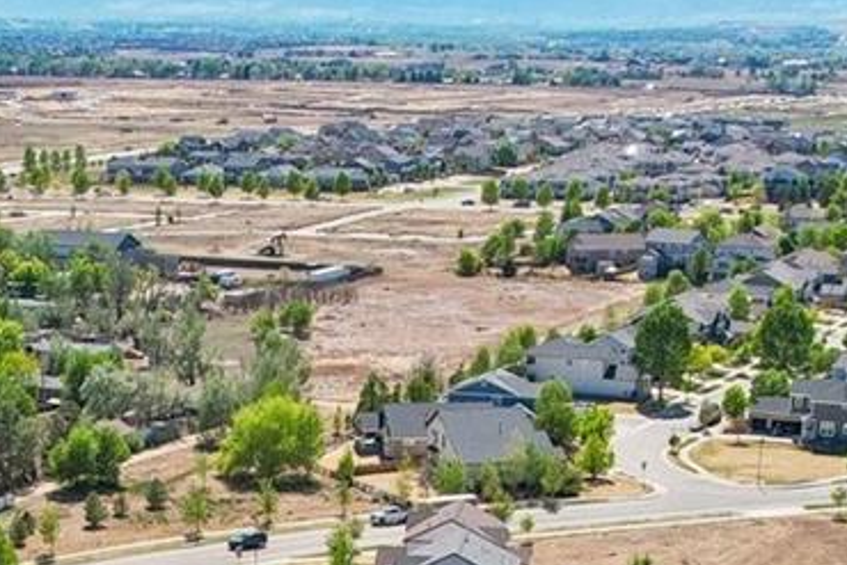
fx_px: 2236
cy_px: 869
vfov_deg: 13.5
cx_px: 169
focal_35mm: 95
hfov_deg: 21.2
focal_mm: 8.4
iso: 160
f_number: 2.8
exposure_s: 1/3000
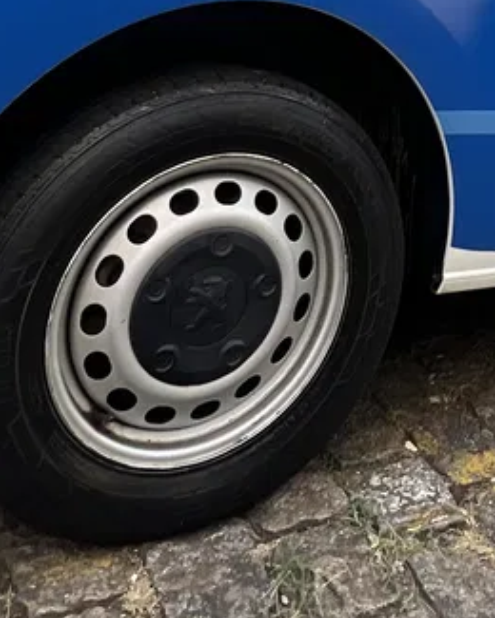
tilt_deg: +7.9
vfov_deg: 29.2
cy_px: -213
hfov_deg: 27.0
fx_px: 916
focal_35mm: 50
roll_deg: -3.6
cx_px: 584
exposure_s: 1/239
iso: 32
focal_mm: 1.57
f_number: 1.8
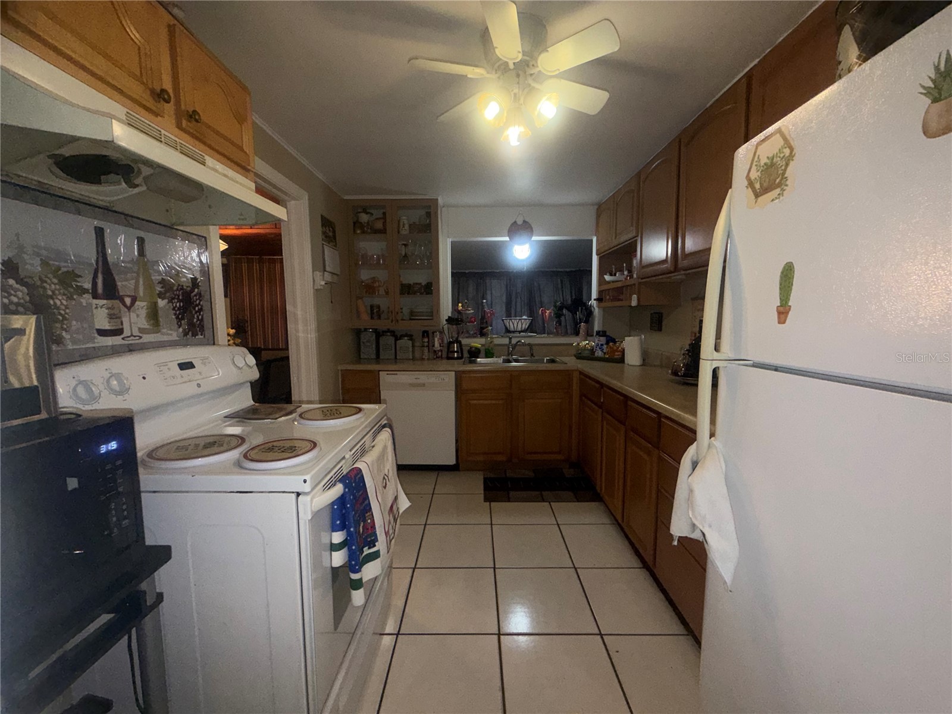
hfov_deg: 102.1
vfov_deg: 85.7
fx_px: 385
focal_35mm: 14
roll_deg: +1.5
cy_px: 357
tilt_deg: -6.4
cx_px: 476
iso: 100
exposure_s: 1/60
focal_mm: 2.22
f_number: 2.2
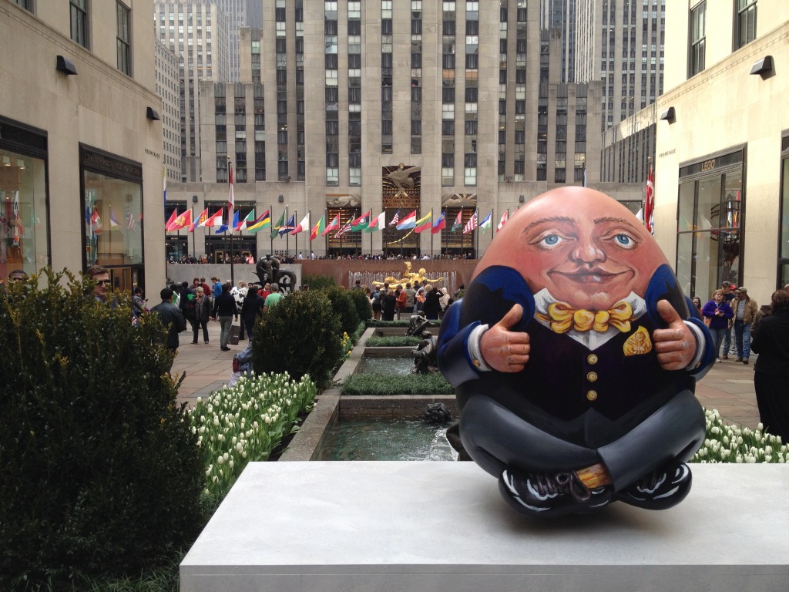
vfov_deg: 40.7
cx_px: 394
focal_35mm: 35
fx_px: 798
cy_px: 296
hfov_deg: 52.6
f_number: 2.4
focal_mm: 4.28
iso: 50
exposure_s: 1/221
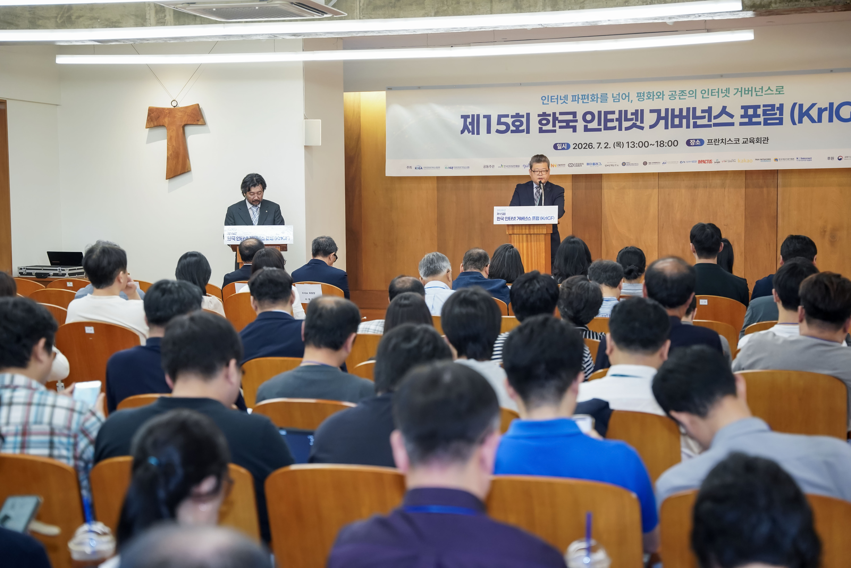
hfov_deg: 34.5
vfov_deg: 23.4
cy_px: 284
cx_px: 426
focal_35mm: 58
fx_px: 1369
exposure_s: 1/160
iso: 2000
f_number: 3.2
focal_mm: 57.9
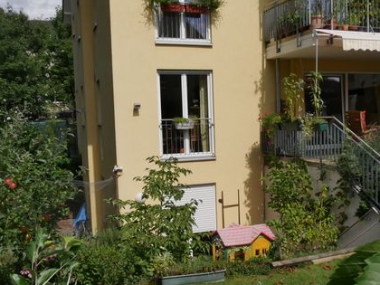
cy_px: 158
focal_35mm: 40
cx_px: 225
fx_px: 439
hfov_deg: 46.6
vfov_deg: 35.9
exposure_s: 1/1300
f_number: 11
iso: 800
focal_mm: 14
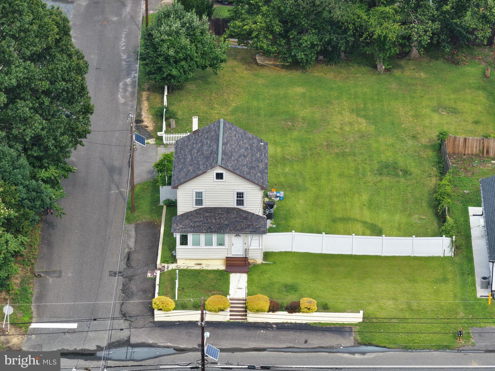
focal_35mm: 168
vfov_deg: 8.8
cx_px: 248
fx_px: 2402
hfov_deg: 11.8
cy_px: 186
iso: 160
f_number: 2.8
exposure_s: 1/640
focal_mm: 40
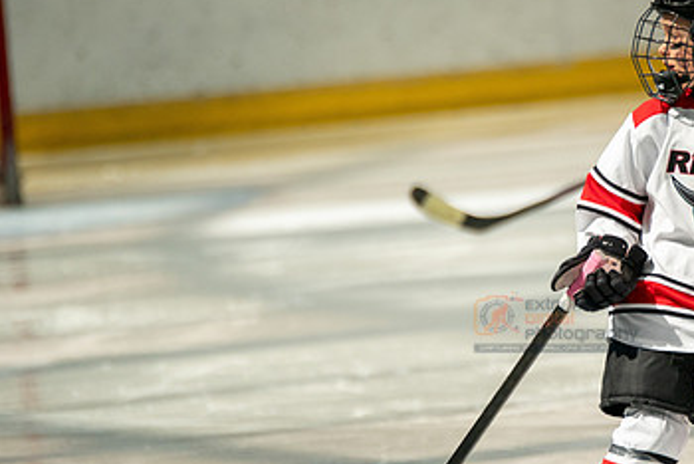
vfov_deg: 2.4
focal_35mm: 582
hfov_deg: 3.5
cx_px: 604
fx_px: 11229
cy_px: 313
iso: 1600
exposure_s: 1/8000
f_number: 3.2
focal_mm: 274
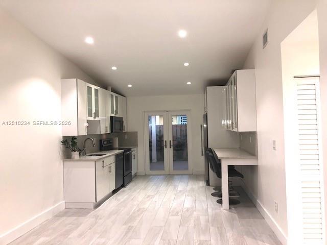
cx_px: 164
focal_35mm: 28
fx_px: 265
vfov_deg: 49.7
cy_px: 122
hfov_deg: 63.4
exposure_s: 1/19
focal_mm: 3.99
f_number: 1.8
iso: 25
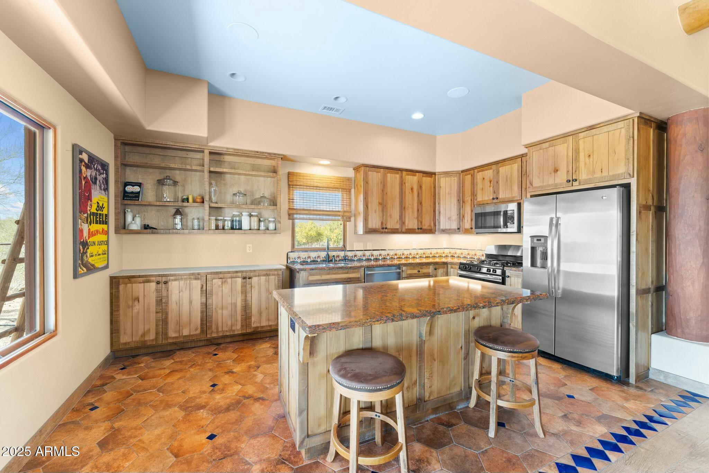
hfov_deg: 101.2
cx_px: 354
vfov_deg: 78.1
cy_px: 236
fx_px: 291
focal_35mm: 15
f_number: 8
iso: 400
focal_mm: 14.8
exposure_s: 1
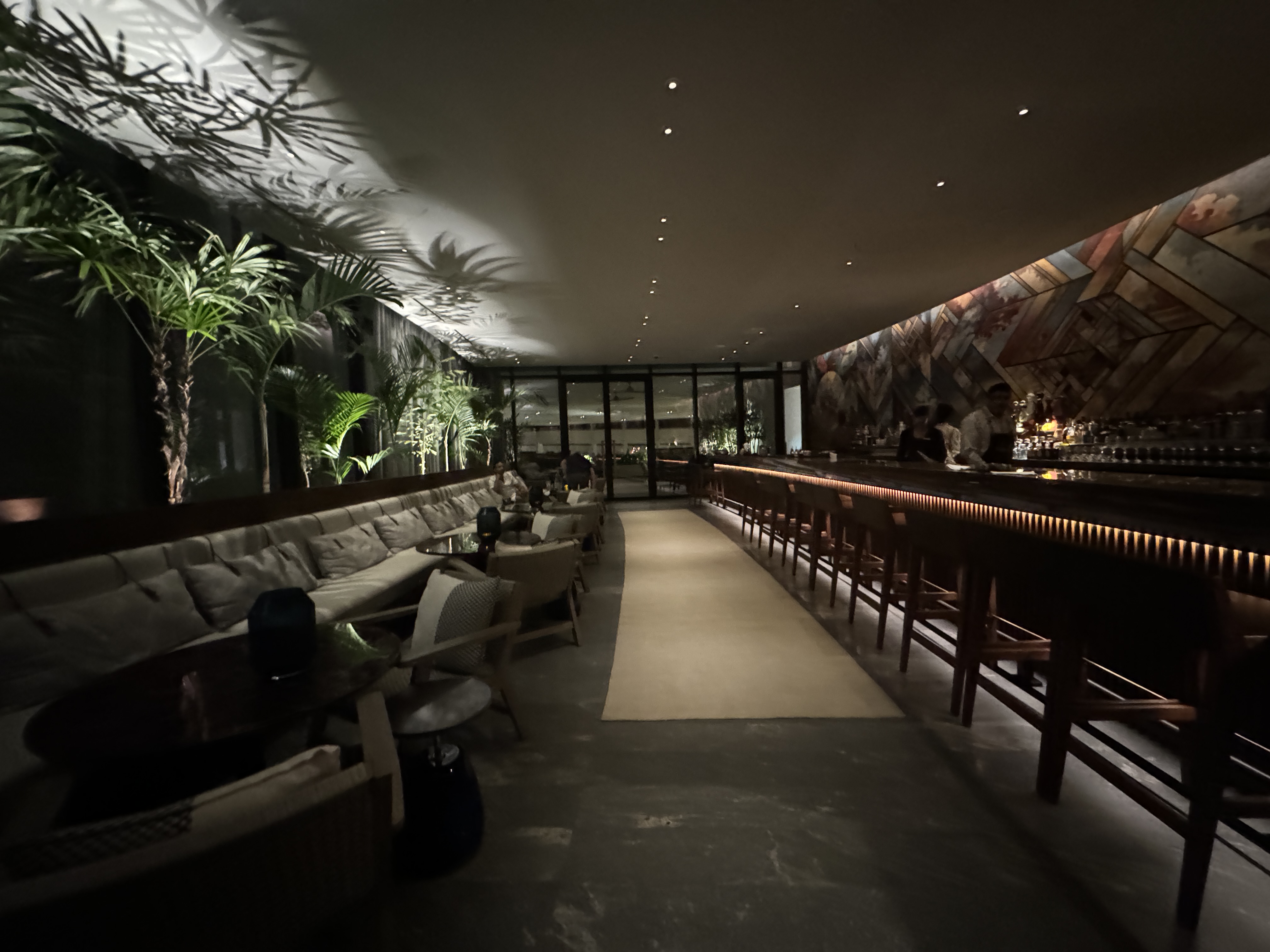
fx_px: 514
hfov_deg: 102.1
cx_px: 635
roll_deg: +2.0
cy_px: 476
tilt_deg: -3.6
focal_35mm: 14
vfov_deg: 85.7
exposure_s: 1/30
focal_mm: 2.22
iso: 1600
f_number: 2.2
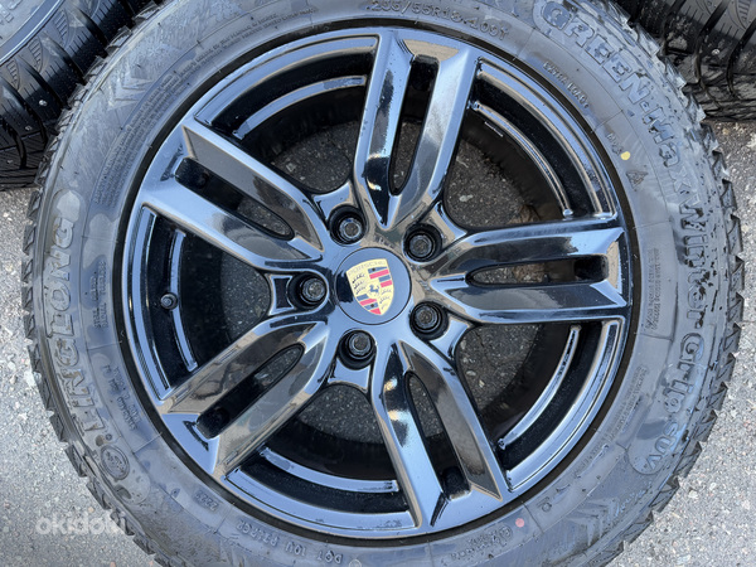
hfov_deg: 71.6
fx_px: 524
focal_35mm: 24
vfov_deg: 56.8
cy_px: 284
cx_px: 378
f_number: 1.78
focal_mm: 6.76
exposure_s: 1/121
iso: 160
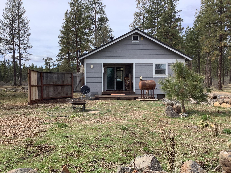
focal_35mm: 31
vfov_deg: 45.4
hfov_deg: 58.4
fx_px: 207
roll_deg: +0.3
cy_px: 86
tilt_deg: +1.0
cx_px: 116
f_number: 2.4
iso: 25
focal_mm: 3.3
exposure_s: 1/612
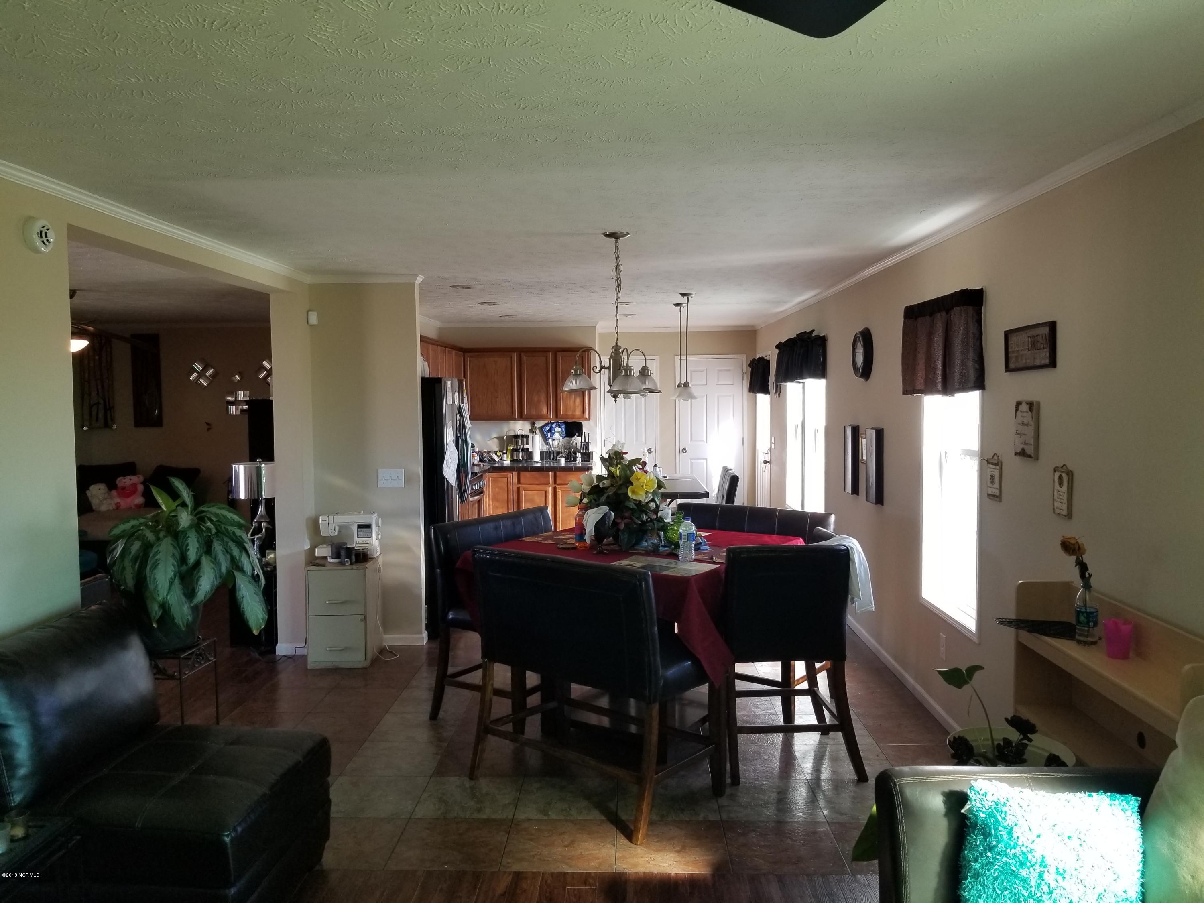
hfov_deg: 67.3
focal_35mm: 26
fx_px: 904
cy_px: 452
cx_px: 602
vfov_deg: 53.1
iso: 80
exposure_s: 1/60
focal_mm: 4.25
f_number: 1.7
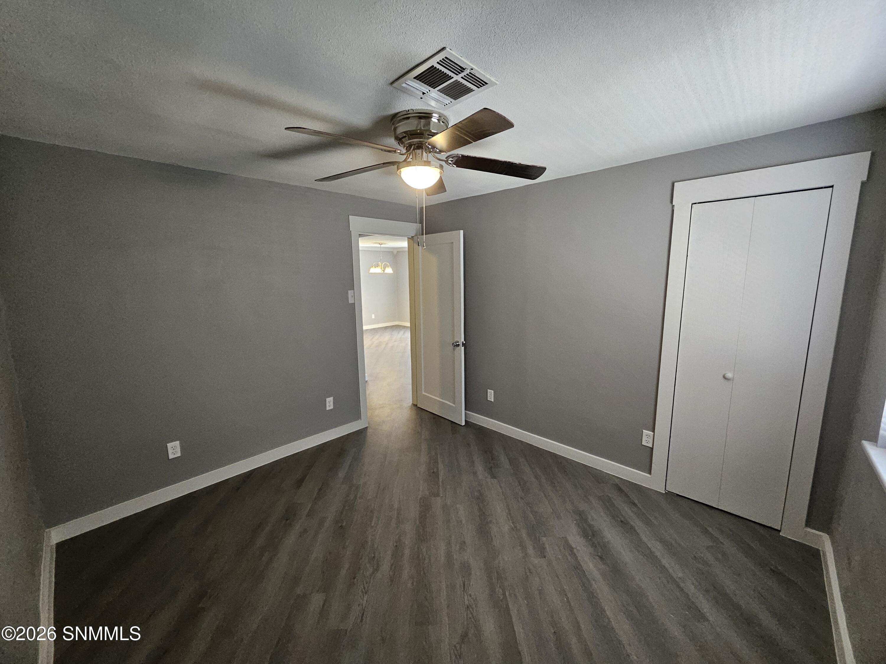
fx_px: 333
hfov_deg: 106.2
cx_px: 443
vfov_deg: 89.9
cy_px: 332
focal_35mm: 13
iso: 320
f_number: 2.2
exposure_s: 1/60
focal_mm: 1.74
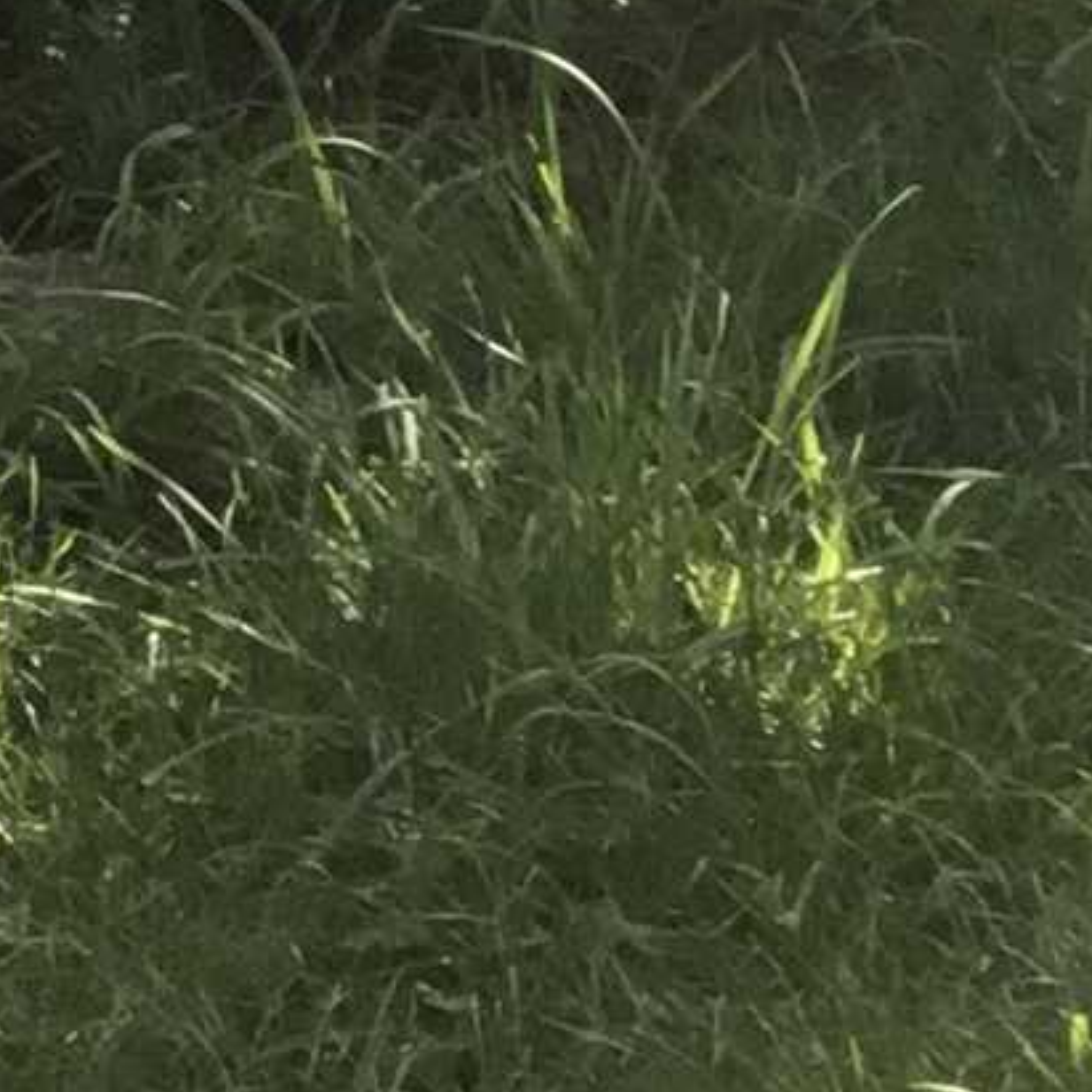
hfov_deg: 7.3
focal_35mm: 205
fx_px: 7317
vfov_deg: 7.8
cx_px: -2452
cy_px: -1647
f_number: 2.4
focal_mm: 3.3
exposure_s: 1/194
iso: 25
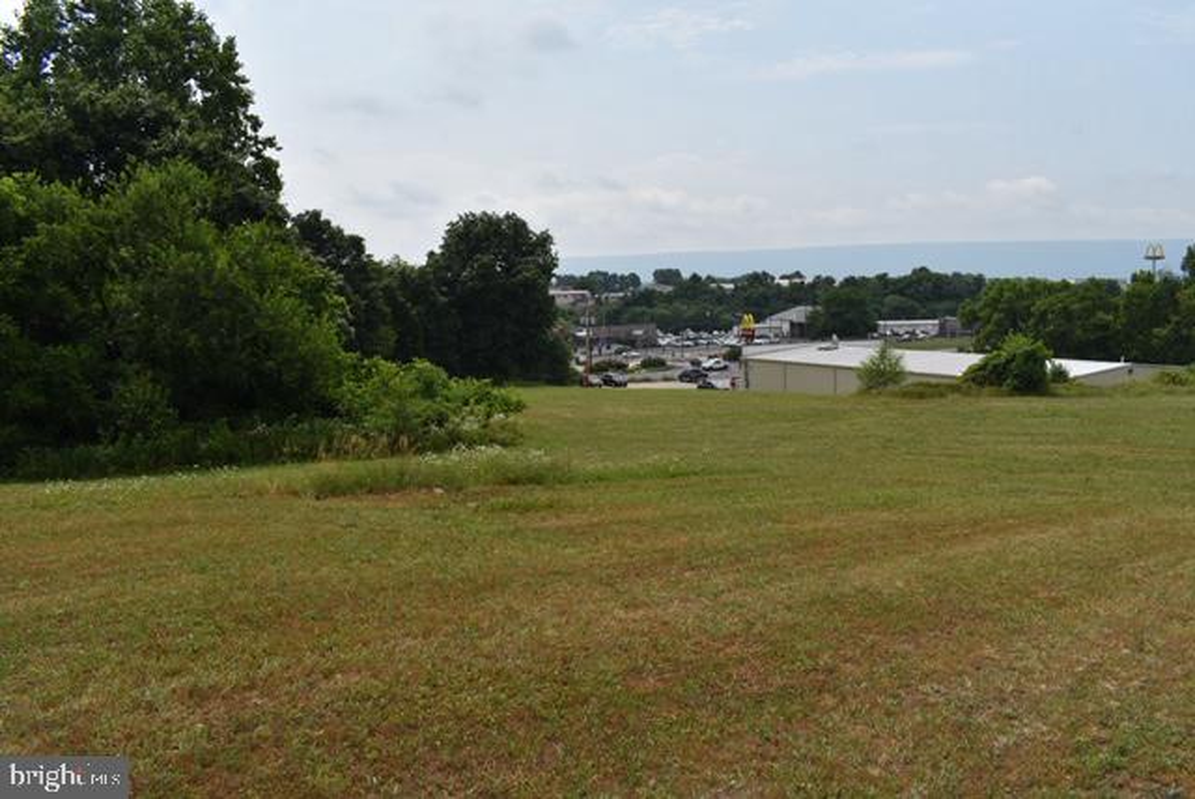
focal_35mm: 27
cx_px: 598
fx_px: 897
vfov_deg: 48.0
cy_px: 400
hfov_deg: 67.3
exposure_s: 1/200
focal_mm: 18
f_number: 11
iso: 100
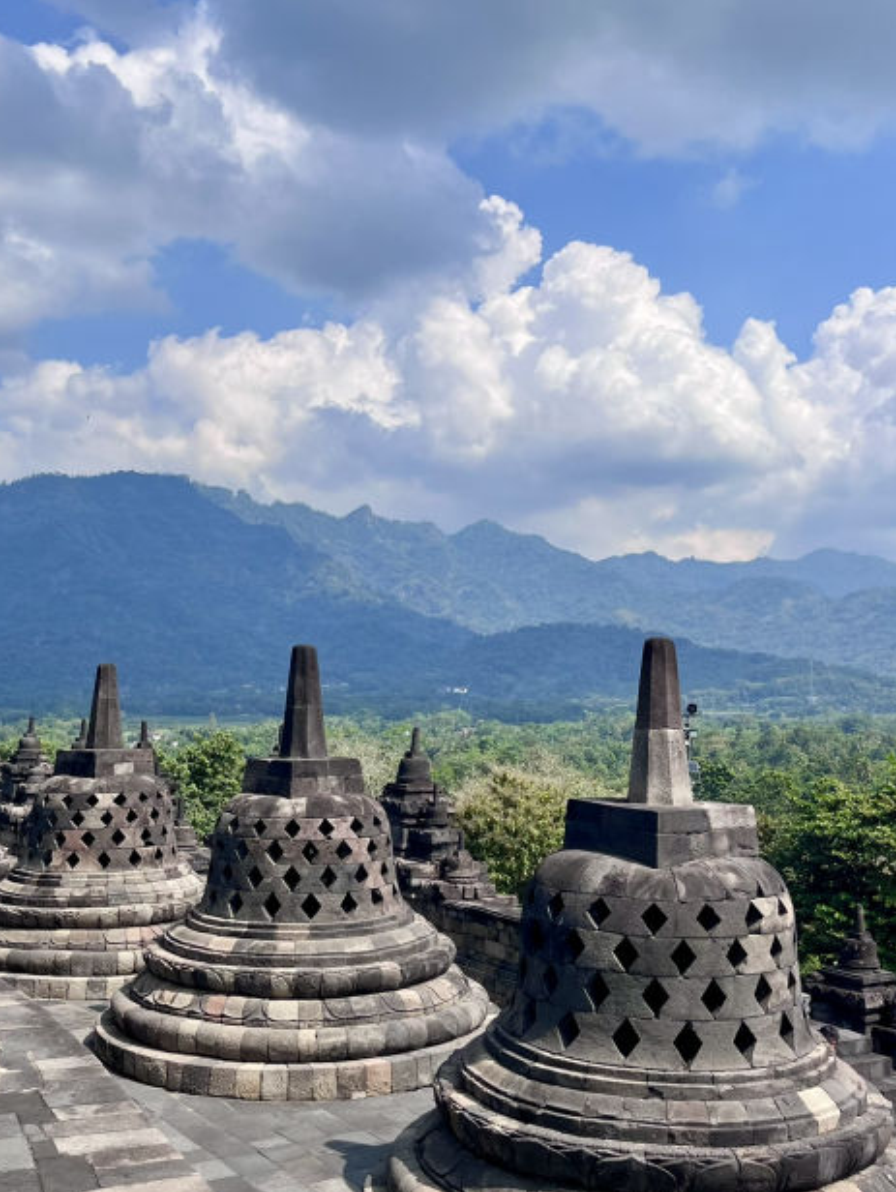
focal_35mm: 38
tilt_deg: +3.2
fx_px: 1310
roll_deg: +0.4
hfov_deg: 37.7
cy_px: 607
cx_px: 414
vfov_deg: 48.9
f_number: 1.6
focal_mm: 5.1
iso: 50
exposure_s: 1/4310
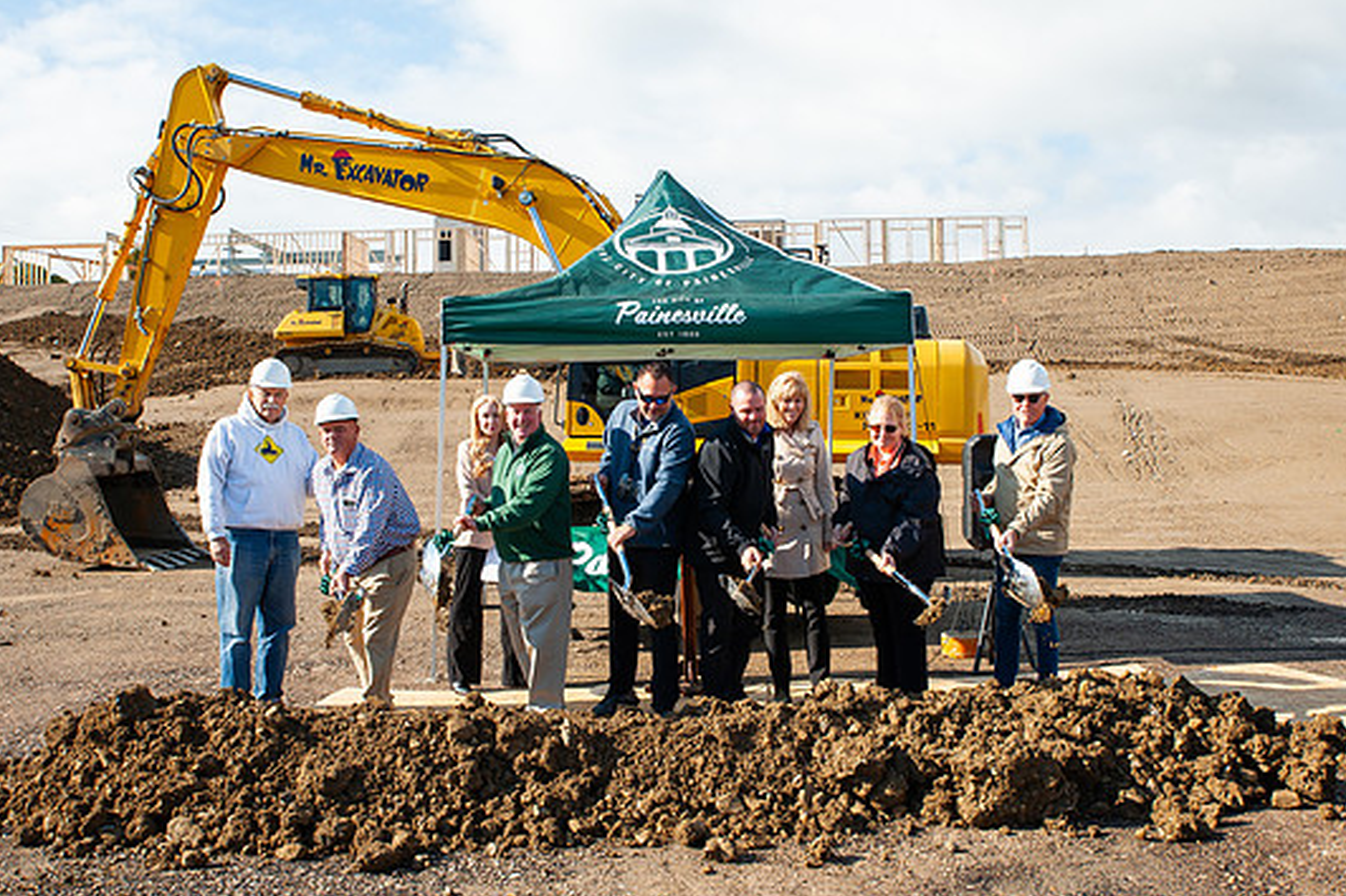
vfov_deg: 35.0
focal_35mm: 38
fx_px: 1420
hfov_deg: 50.7
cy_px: 401
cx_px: 709
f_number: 16
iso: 400
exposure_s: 1/200
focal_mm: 32
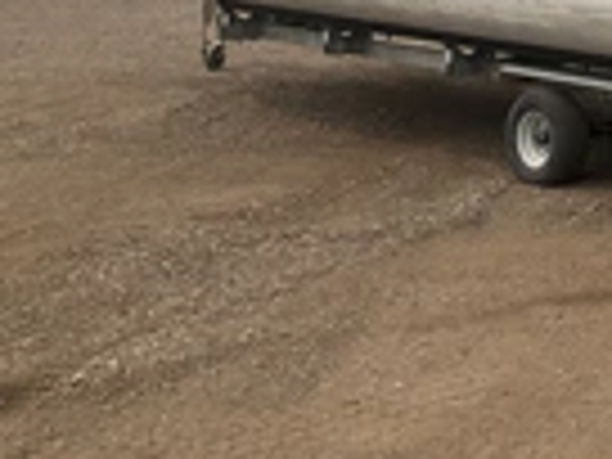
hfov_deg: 20.7
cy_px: -171
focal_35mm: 85
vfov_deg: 16.3
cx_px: 828
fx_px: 1503
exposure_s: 1/2427
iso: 25
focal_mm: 3
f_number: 1.8
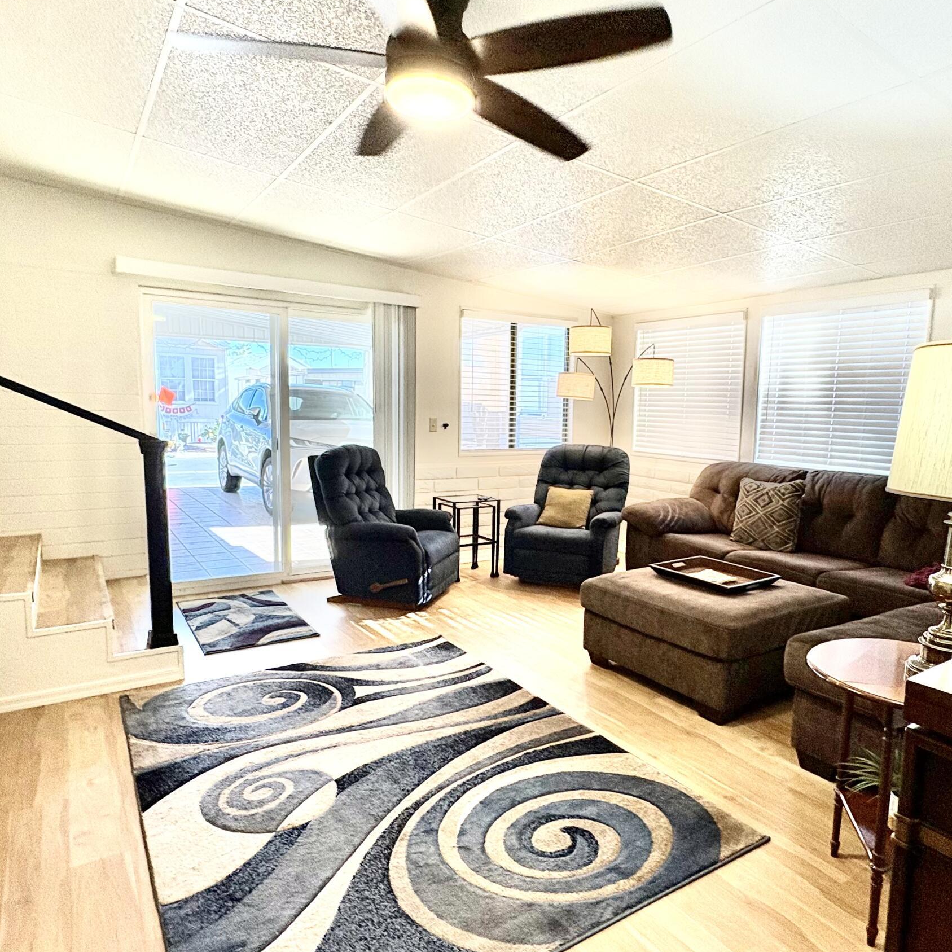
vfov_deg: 69.6
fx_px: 685
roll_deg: -0.7
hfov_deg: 69.5
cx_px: 521
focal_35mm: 22
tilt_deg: -7.4
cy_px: 500
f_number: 2.2
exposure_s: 1/120
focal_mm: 2.22
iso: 160
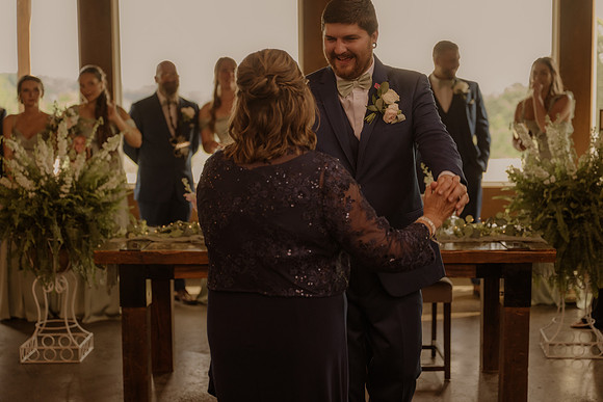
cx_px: 302
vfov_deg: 20.9
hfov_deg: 31.0
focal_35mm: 65
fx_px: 1089
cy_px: 201
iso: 1000
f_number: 2.8
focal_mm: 65
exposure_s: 1/200
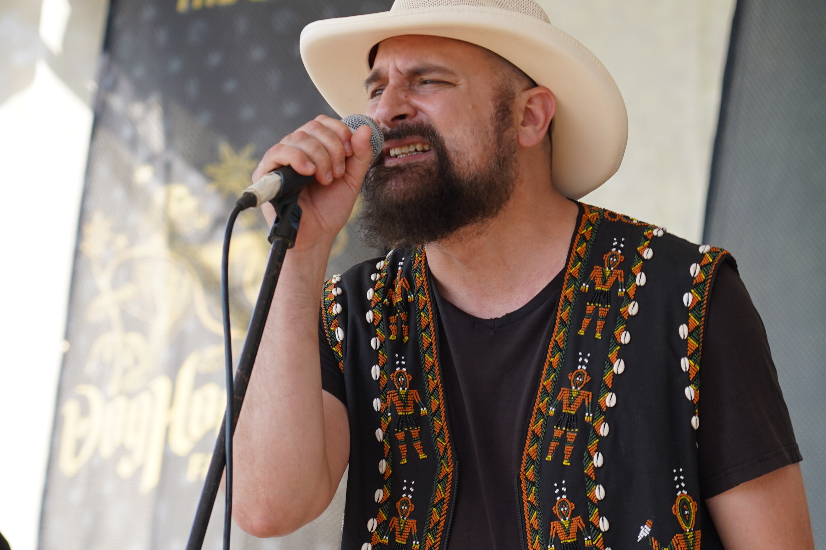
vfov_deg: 6.0
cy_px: 531
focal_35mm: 230
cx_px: 394
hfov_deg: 9.0
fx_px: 5277
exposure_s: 1/200
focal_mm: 105
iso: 100
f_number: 4.5
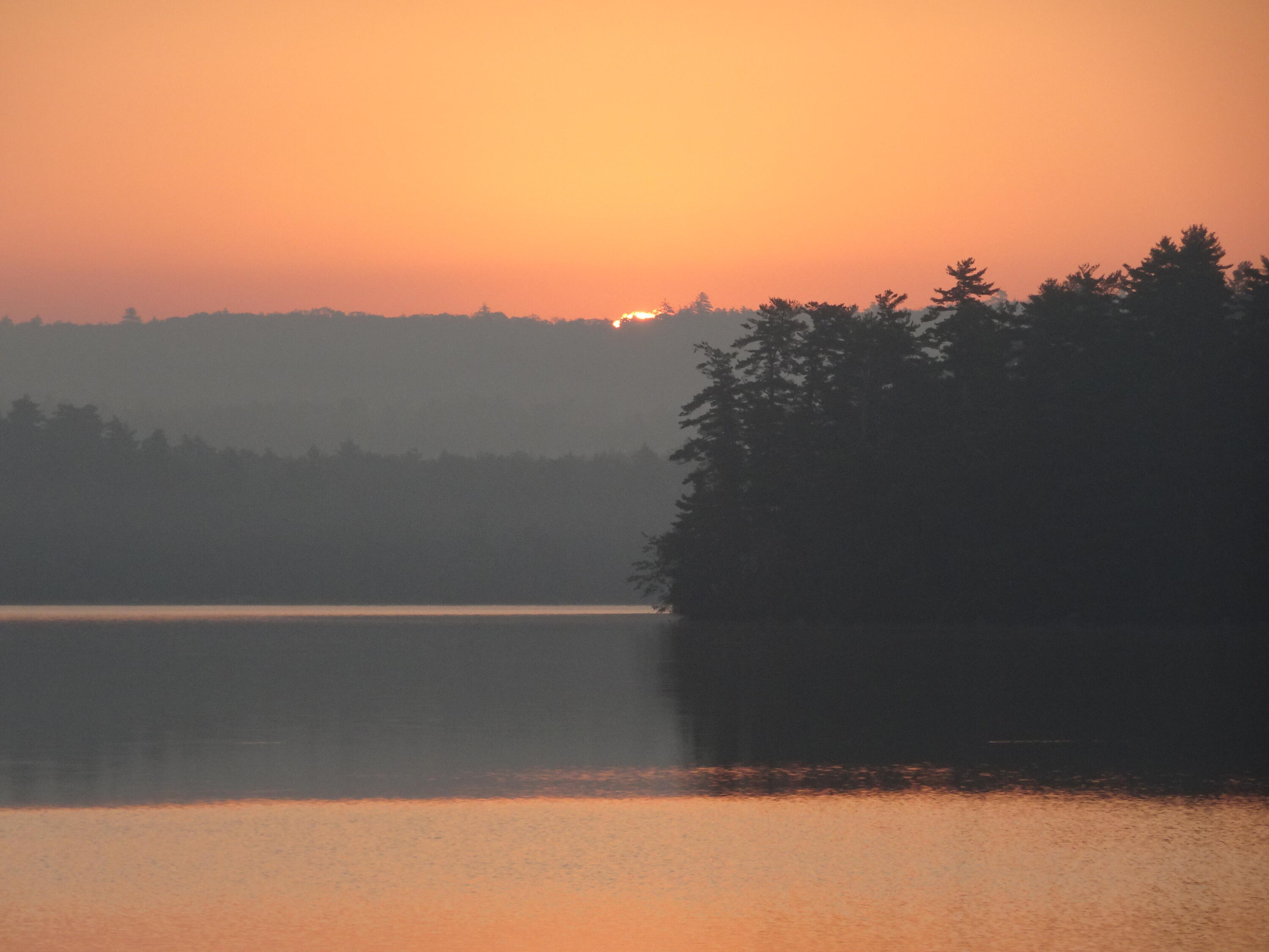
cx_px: 634
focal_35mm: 254
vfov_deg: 5.9
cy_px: 476
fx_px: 9311
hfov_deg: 7.8
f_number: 6.3
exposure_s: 1/250
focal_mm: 43.45
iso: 160
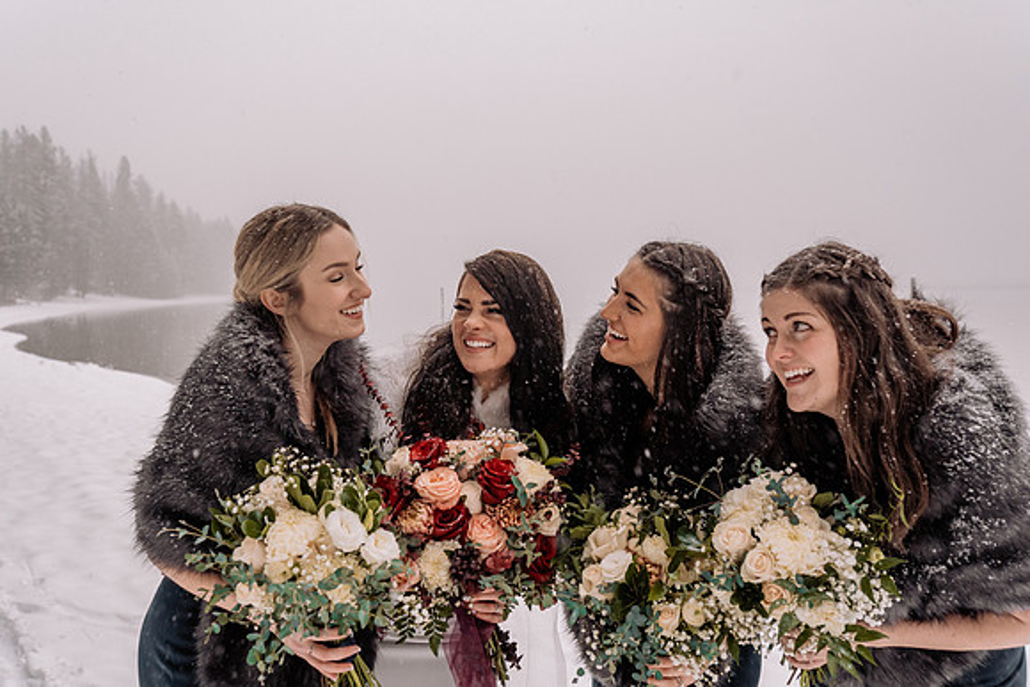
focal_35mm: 35
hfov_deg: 54.4
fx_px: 1002
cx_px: 515
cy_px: 344
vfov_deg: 37.9
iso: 1250
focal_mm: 35
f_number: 5
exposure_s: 1/250
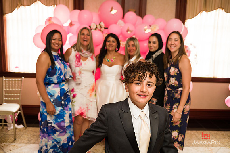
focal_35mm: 32
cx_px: 115
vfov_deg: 41.1
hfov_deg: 58.7
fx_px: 204
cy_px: 76
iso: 800
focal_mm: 32
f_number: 3.2
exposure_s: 1/200
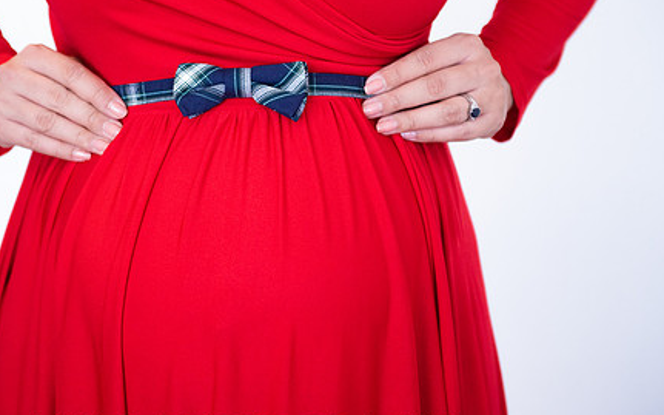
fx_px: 1737
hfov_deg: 21.6
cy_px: 166
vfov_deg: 13.6
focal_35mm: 96
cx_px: 242
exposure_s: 1/400
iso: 1000
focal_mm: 70
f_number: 2.8
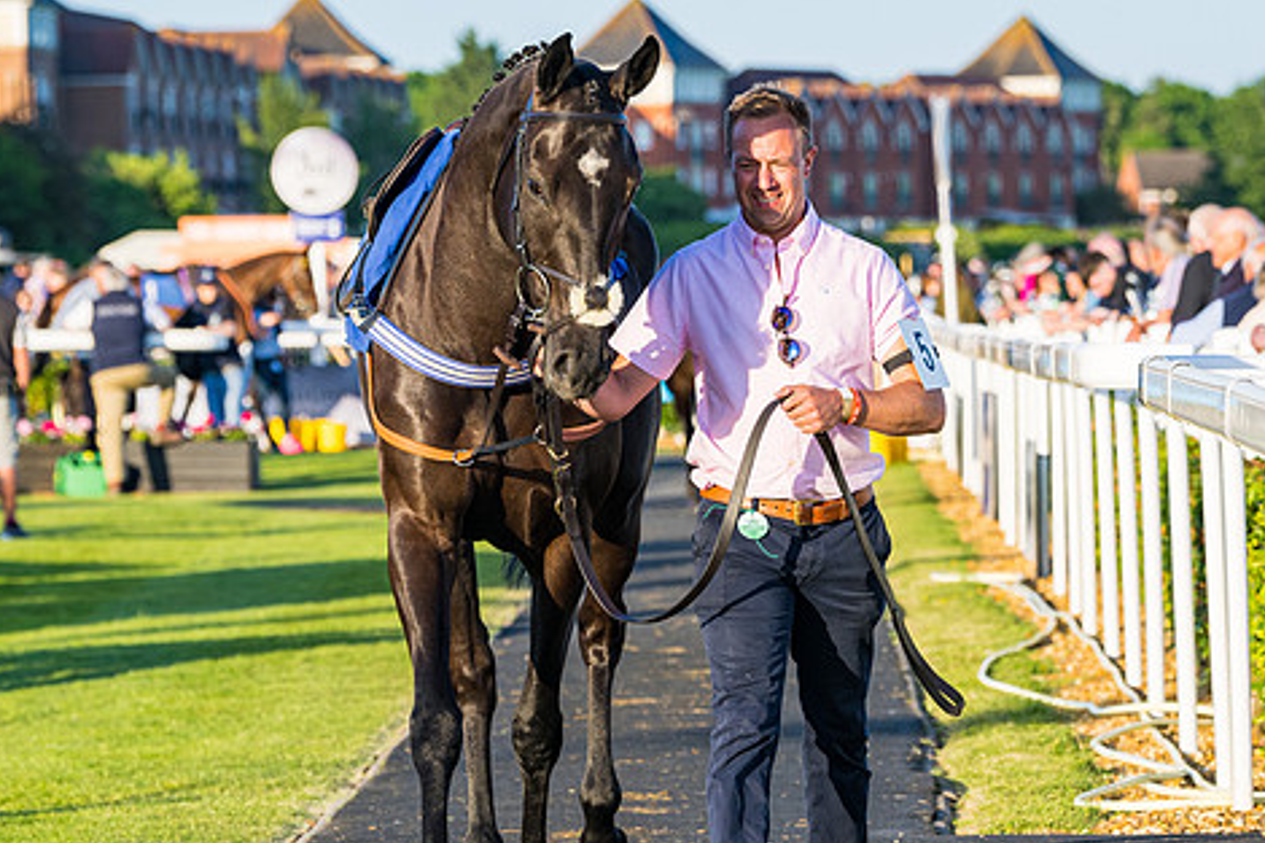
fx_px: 8149
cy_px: 494
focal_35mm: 232
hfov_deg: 8.9
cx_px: 759
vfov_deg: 5.9
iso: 200
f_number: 5
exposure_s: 1/800
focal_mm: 135
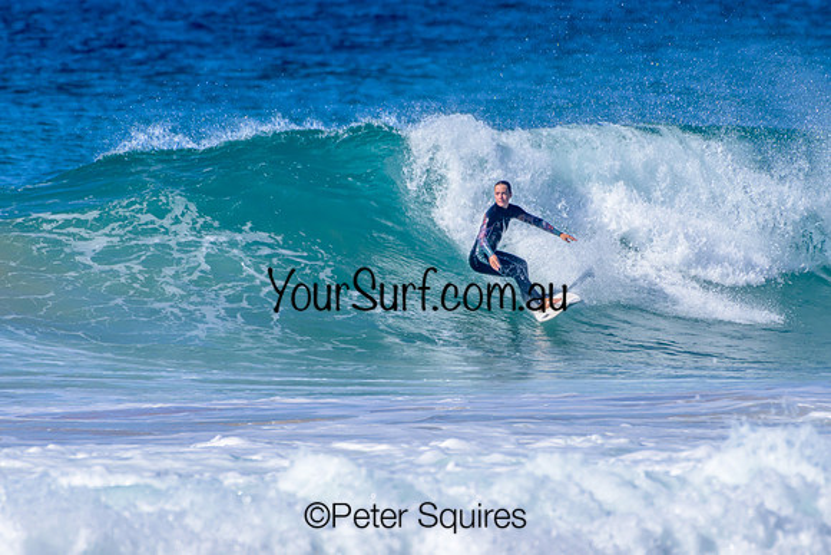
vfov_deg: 1.4
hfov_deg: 2.1
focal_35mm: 1000
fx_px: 23088
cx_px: 416
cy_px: 278
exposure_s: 1/2000
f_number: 11
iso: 720
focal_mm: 1000
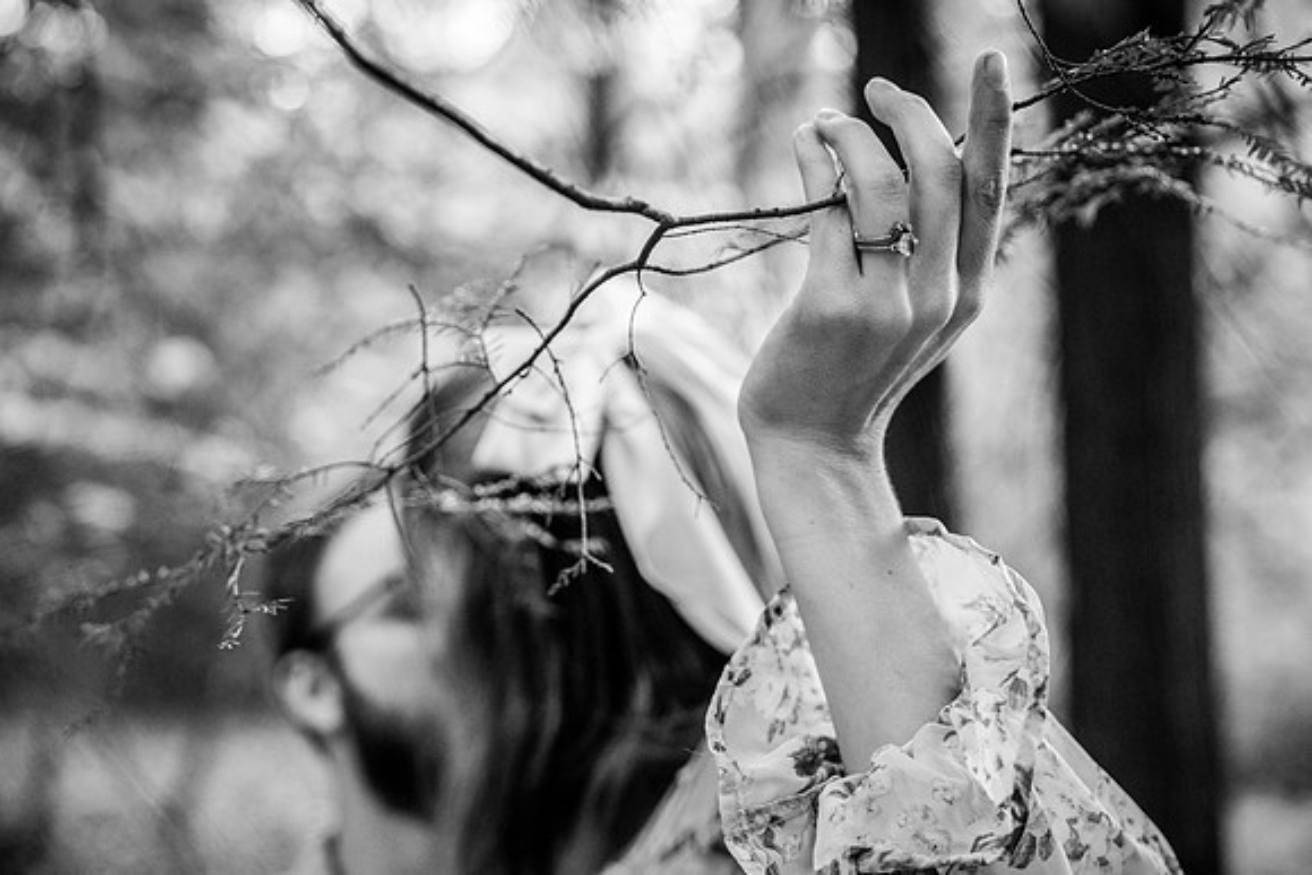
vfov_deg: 27.0
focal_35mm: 50
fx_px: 1823
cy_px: 438
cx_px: 656
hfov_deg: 39.6
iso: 2000
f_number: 2.8
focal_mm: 50
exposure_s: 1/500
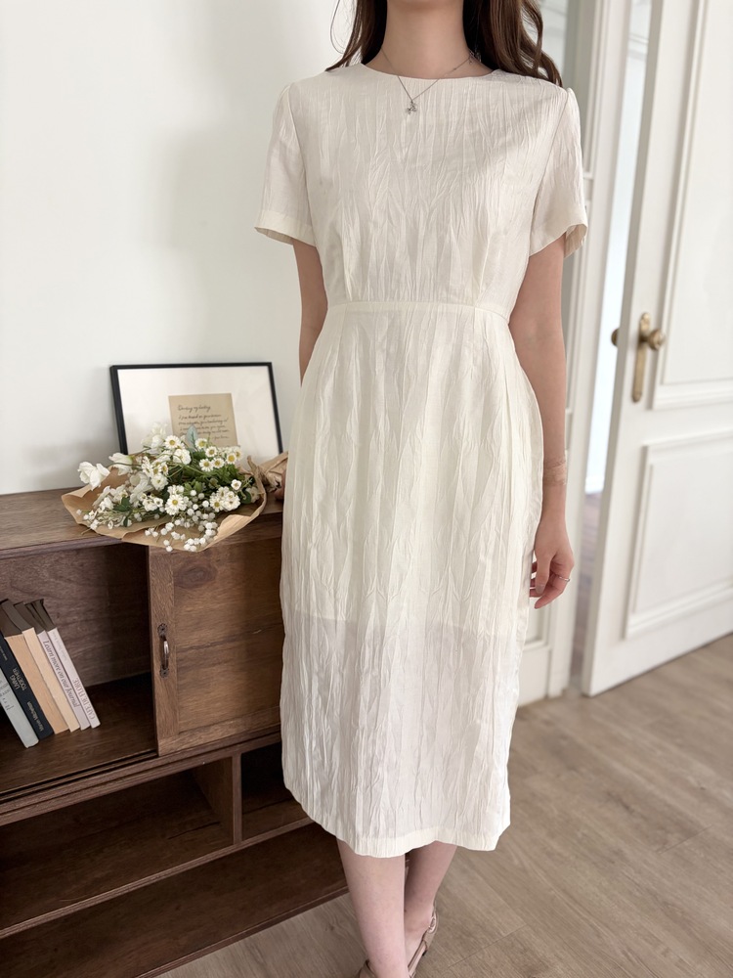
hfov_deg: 53.1
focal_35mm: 26
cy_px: 489
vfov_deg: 67.3
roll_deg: -1.6
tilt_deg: -14.1
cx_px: 366
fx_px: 734
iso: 125
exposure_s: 1/78
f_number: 1.6
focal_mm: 5.96
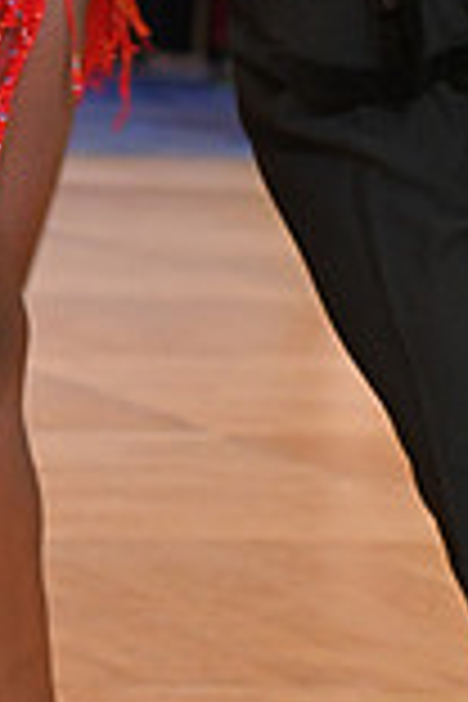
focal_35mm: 261
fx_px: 5089
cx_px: 142
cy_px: -166
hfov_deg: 5.3
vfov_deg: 7.8
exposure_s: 1/250
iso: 2000
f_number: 5
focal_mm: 70
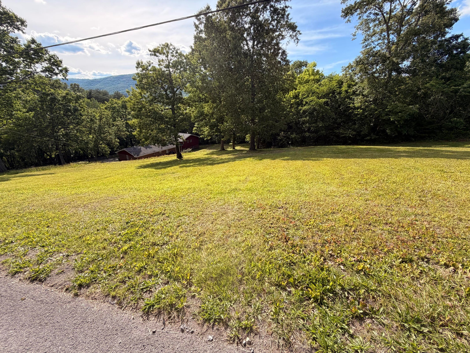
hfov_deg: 102.1
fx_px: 190
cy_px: 176
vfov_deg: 85.7
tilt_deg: -21.2
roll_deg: +0.5
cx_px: 235
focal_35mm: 14
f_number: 2.2
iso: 40
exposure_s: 1/607
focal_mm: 2.22
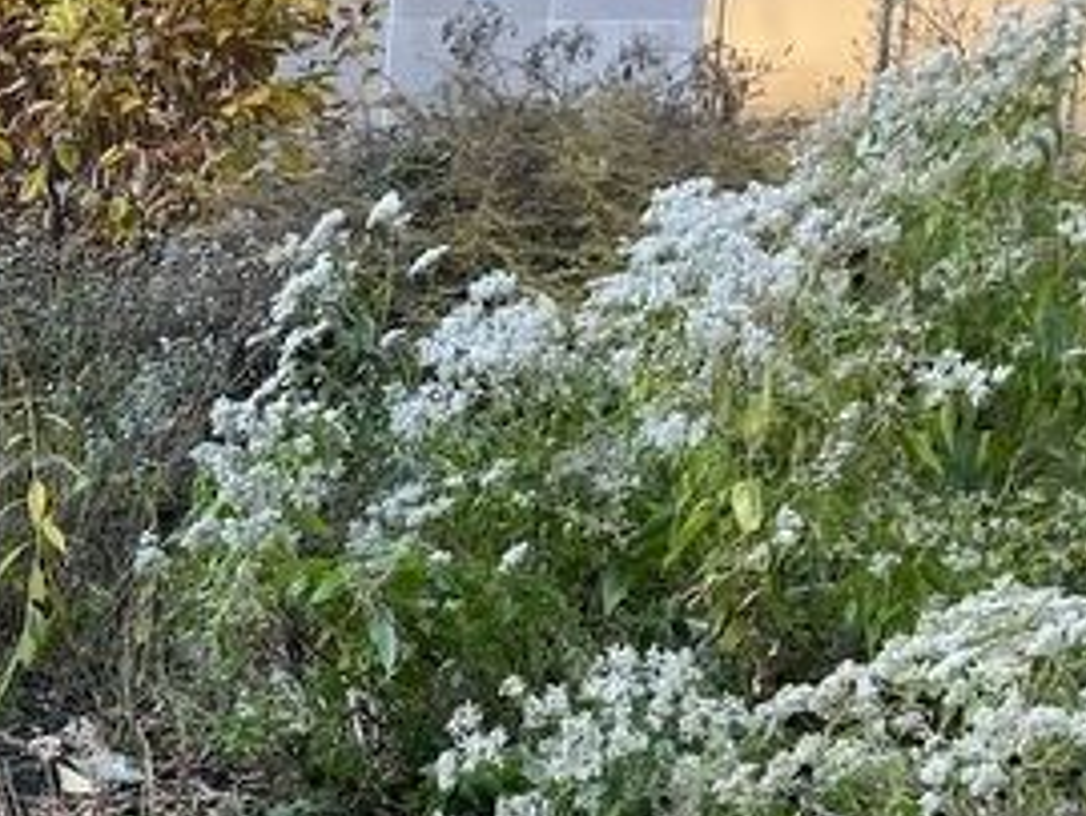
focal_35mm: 77
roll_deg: +0.5
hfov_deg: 22.3
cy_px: 824
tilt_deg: -8.7
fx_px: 2418
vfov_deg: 18.6
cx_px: -382
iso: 100
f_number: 1.6
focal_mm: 5.1
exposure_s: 1/122
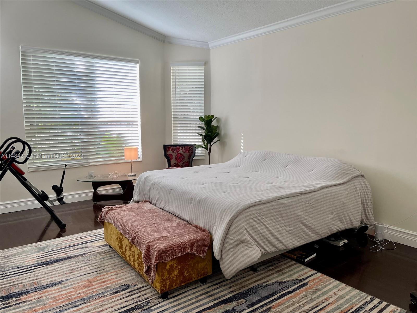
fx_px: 313
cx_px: 208
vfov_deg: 53.1
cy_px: 156
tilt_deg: -7.9
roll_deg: -0.4
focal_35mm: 26
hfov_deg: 67.3
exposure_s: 1/120
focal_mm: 5.1
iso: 80
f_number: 1.6
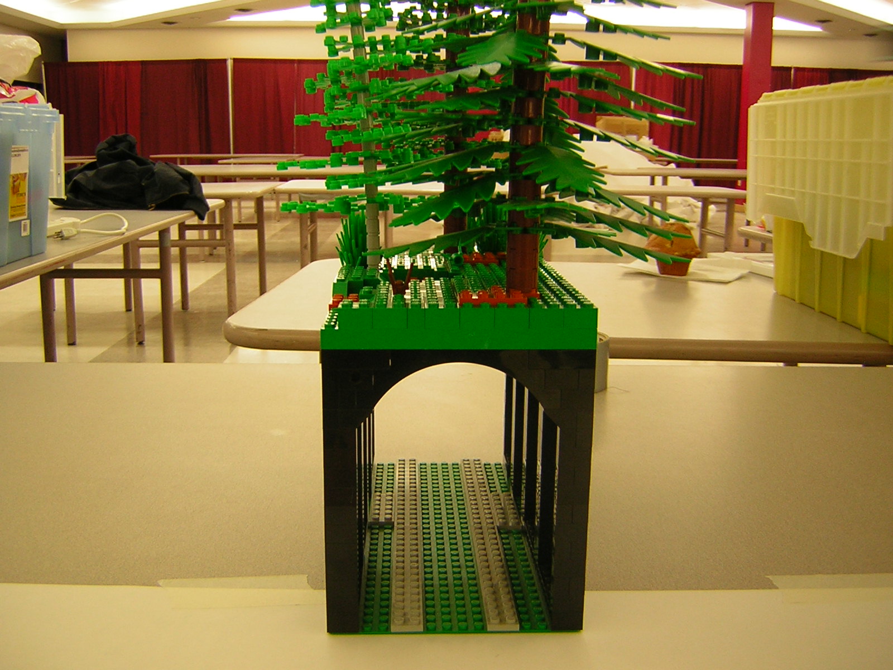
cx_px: 446
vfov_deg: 39.7
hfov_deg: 51.4
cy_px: 335
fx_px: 929
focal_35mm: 36
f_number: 2.6
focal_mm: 4.7
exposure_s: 1/6
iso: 50
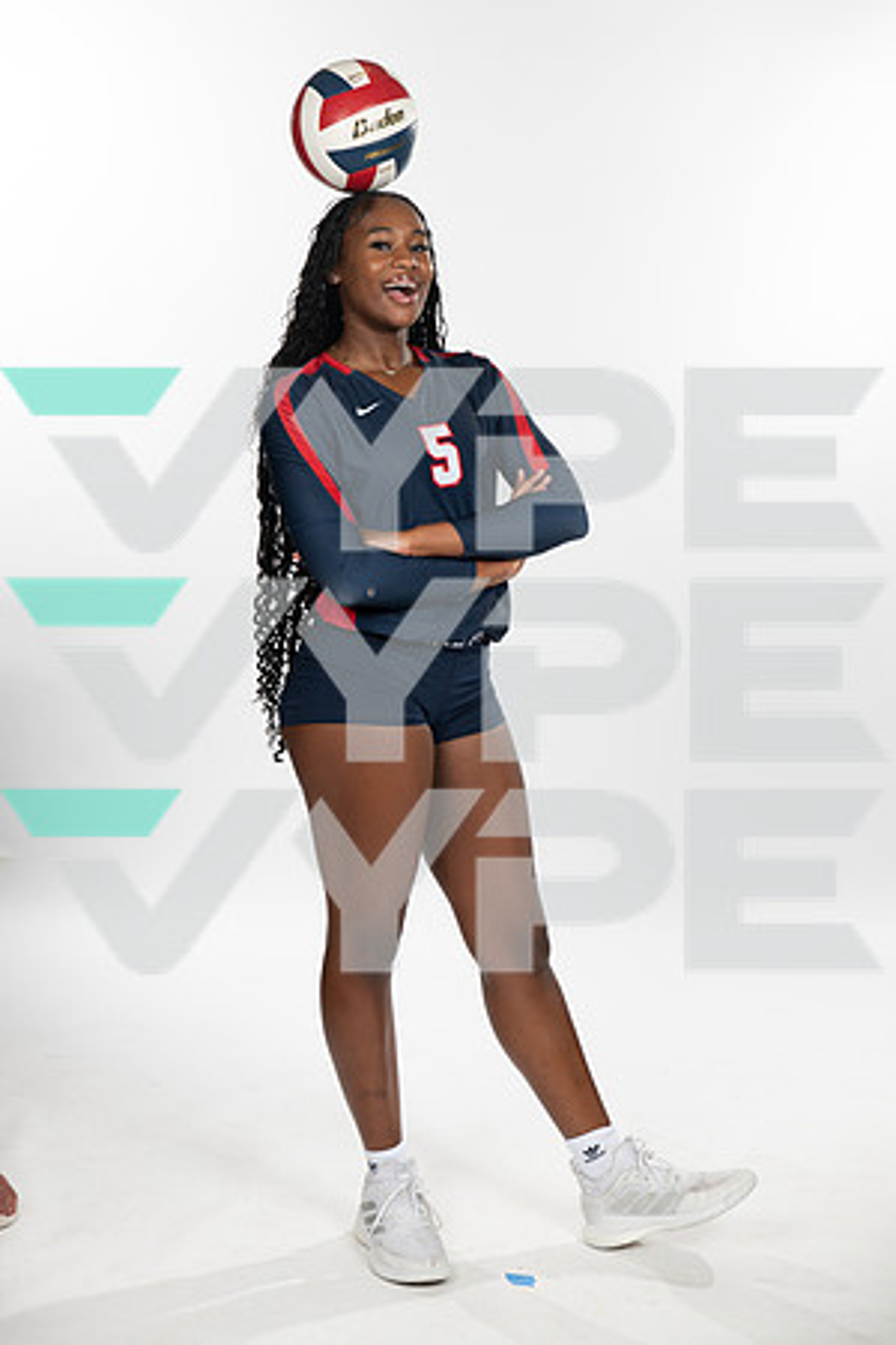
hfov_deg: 19.5
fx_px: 2613
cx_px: 448
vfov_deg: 28.8
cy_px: 672
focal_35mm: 70
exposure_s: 1/250
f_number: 5.6
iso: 200
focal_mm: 70
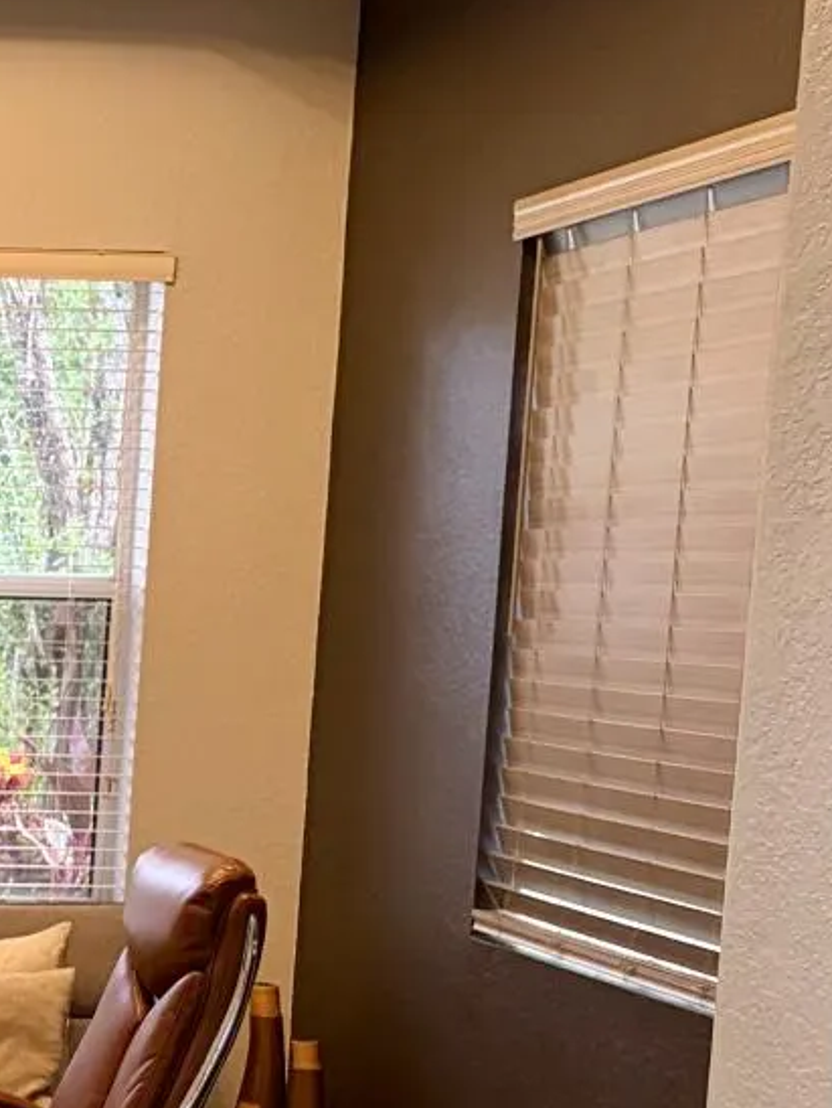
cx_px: -609
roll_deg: -2.4
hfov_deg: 14.0
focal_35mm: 95
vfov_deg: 20.2
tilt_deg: -8.9
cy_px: 1003
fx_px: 3041
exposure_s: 1/60
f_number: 1.6
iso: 200
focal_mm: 5.96
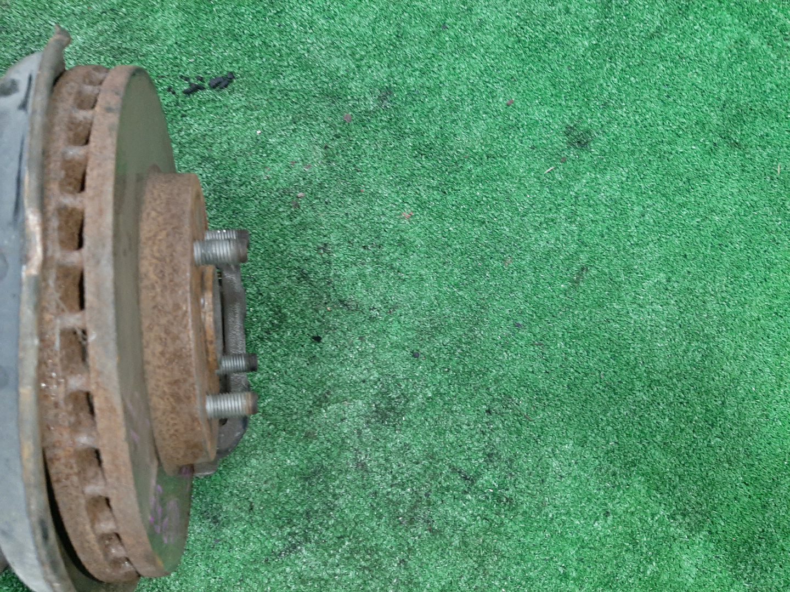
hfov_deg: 67.3
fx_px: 593
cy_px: 296
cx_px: 395
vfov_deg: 53.1
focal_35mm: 26
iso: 178
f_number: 1.7
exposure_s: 1/33
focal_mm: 3.93
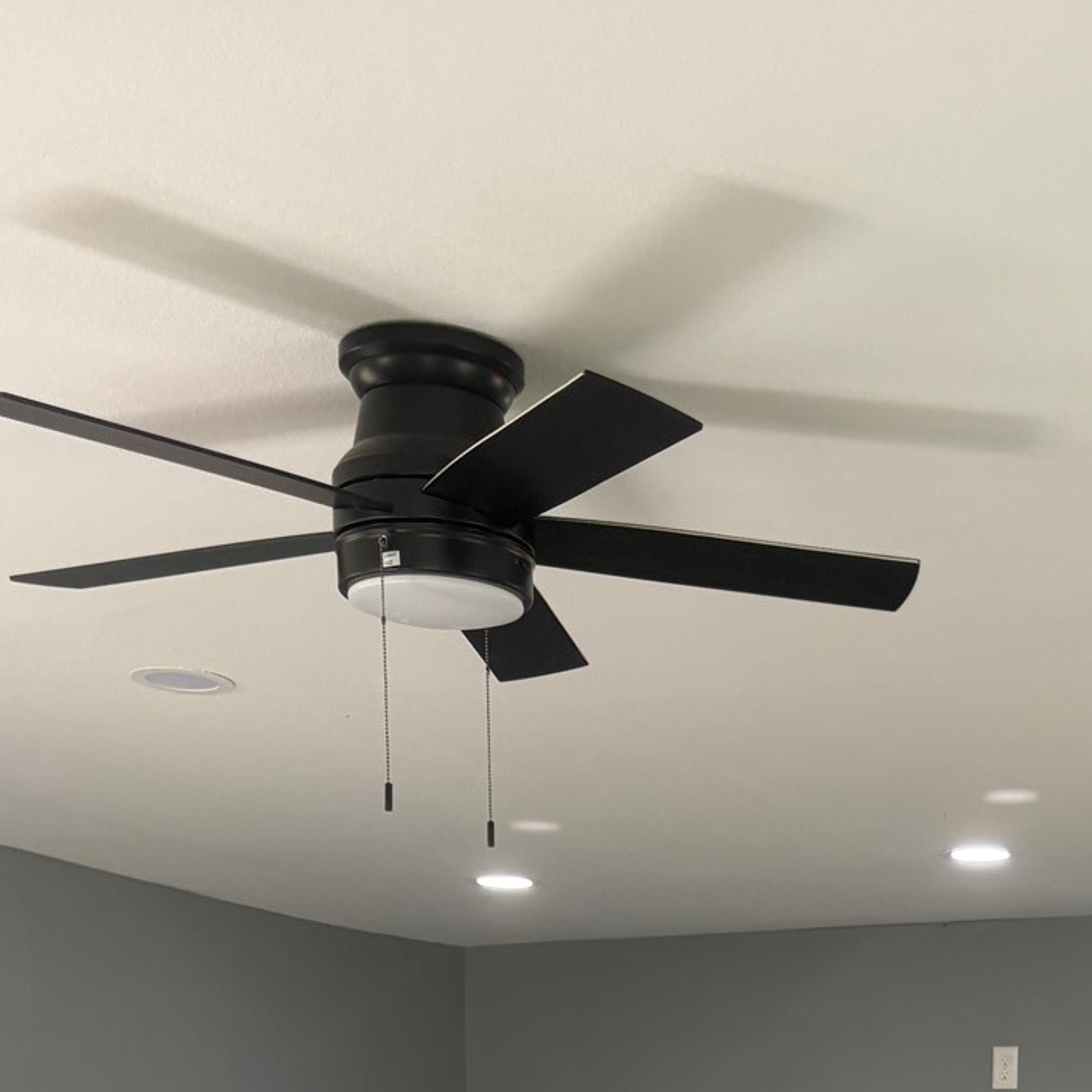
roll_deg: +0.5
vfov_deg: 22.0
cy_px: 1565
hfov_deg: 25.0
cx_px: 975
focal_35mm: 67
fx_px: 2391
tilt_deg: -5.7
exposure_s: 1/120
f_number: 1.6
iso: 64
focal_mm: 5.96
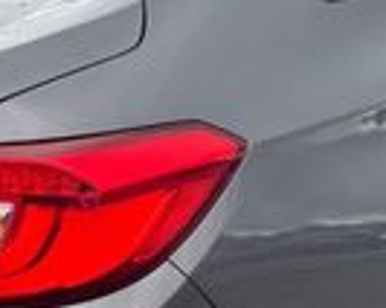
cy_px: 279
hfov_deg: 17.0
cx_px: 154
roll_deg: +1.8
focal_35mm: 113
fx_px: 1289
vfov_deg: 13.5
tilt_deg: -16.3
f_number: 1.78
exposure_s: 1/900
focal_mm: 6.76
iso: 80
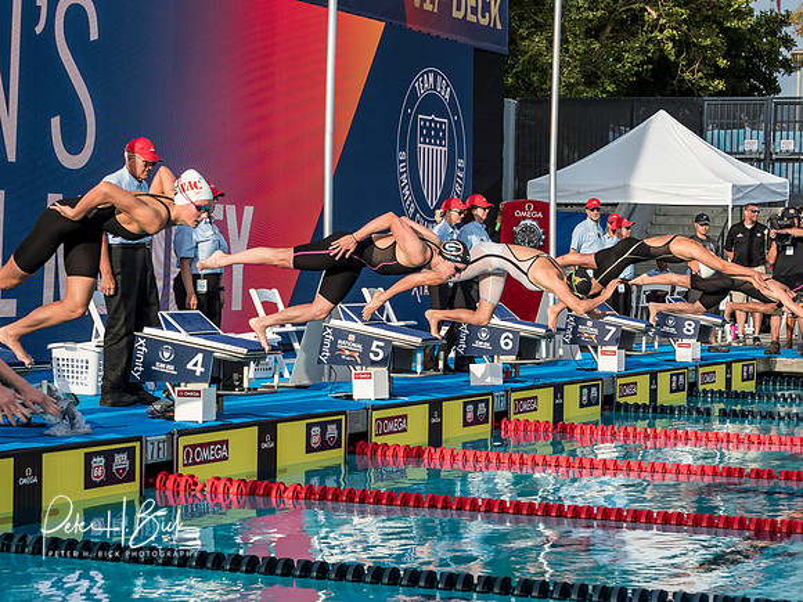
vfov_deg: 15.4
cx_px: 402
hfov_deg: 20.4
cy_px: 301
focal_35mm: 96
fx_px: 2227
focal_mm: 48
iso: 320
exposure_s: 1/800
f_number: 5.6
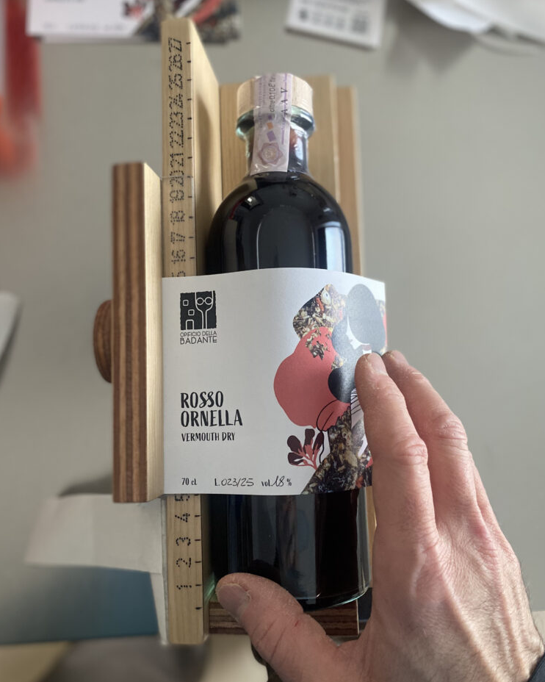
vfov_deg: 62.2
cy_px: 329
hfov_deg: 51.5
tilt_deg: -82.0
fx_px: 565
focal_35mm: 28
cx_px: 274
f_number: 1.8
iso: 400
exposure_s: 1/60
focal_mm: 4.25
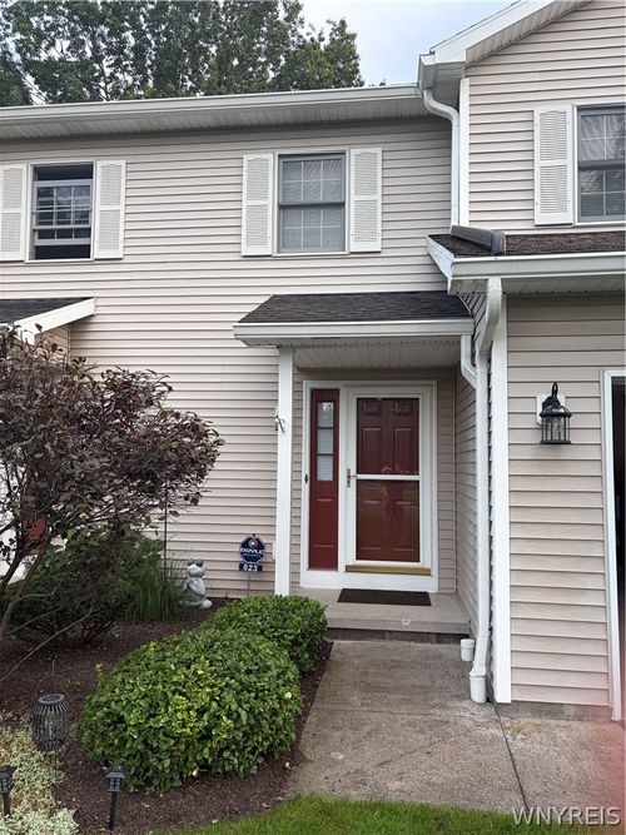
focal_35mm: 26
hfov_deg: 53.0
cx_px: 313
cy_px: 418
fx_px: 627
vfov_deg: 67.3
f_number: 1.6
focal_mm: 5.96
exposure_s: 1/280
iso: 50
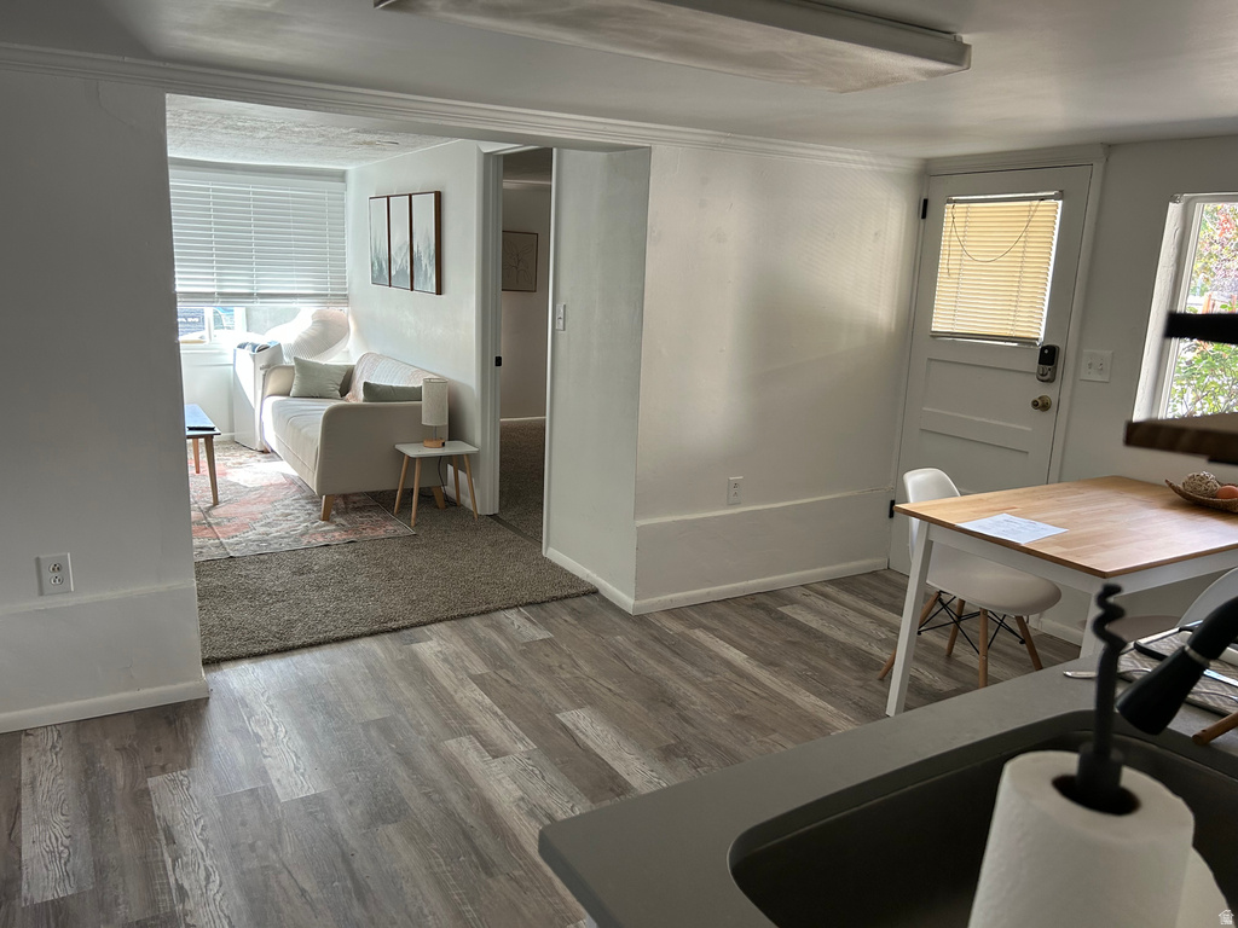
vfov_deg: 53.1
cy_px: 464
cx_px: 619
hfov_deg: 67.3
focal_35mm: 26
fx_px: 930
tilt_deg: -12.9
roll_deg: -2.1
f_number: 1.5
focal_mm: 5.7
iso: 125
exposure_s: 1/121
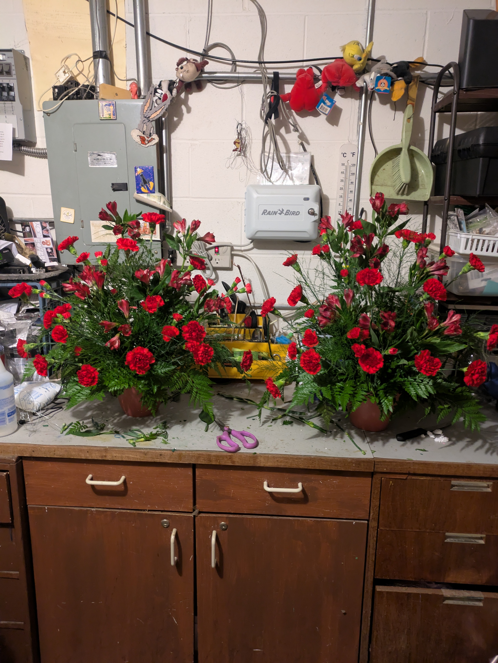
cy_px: 332
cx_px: 249
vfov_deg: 69.4
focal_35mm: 25
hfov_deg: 54.9
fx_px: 479
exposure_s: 1/24
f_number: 1.89
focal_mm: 5.43
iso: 761
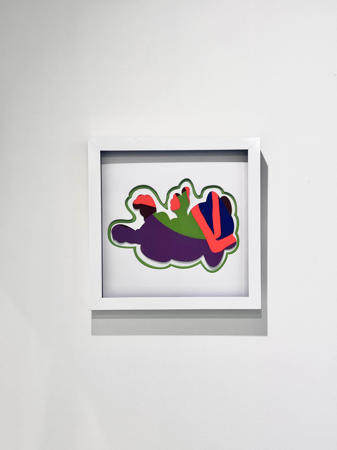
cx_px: 168
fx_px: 623
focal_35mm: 48
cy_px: 225
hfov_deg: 30.3
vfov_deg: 39.7
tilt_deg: +1.3
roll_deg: +0.2
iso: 64
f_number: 1.78
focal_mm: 6.76
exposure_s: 1/120
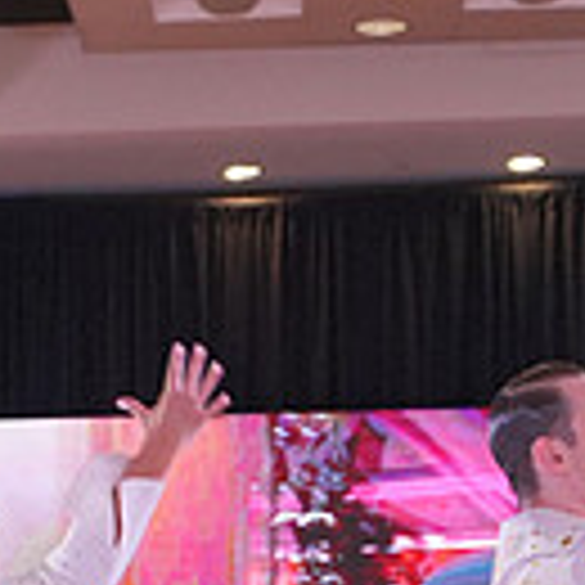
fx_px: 3767
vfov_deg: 8.7
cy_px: 830
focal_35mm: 197
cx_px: -122
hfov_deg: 8.8
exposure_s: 1/400
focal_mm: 35
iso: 2000
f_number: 3.5
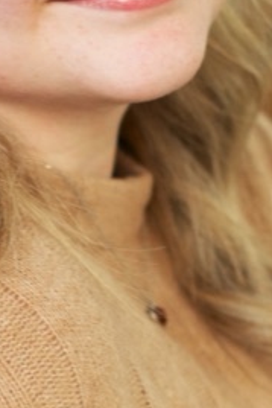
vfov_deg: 7.9
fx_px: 2954
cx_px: -12
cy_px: 244
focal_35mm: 261
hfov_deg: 5.3
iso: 320
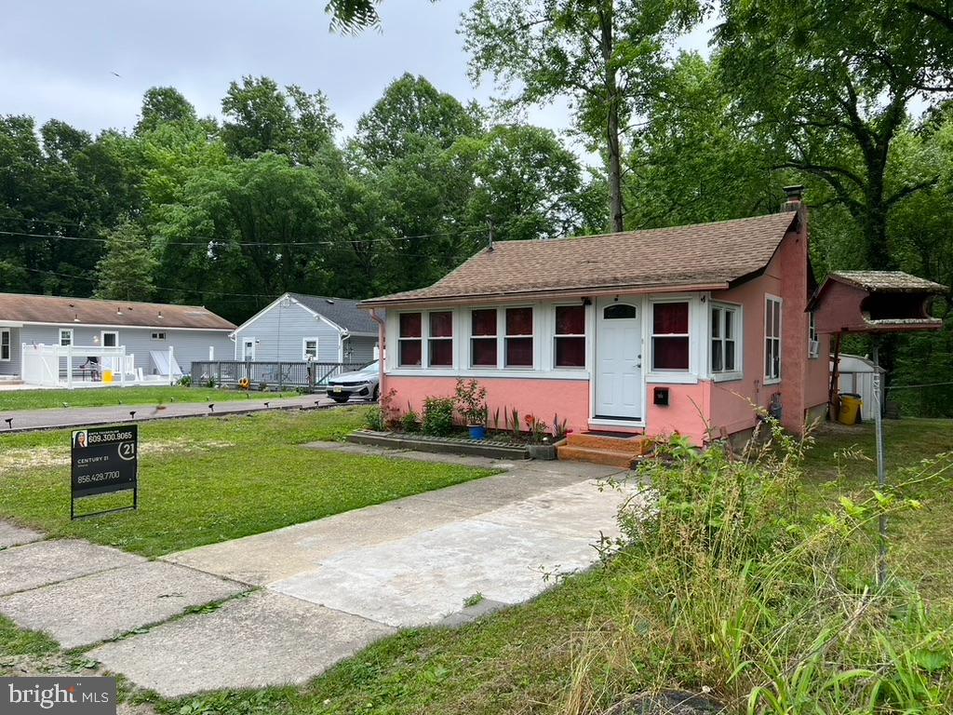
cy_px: 358
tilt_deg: -0.2
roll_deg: +0.2
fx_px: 716
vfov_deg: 53.1
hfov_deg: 67.3
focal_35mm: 26
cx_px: 476
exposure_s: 1/646
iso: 50
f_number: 1.5
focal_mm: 5.7
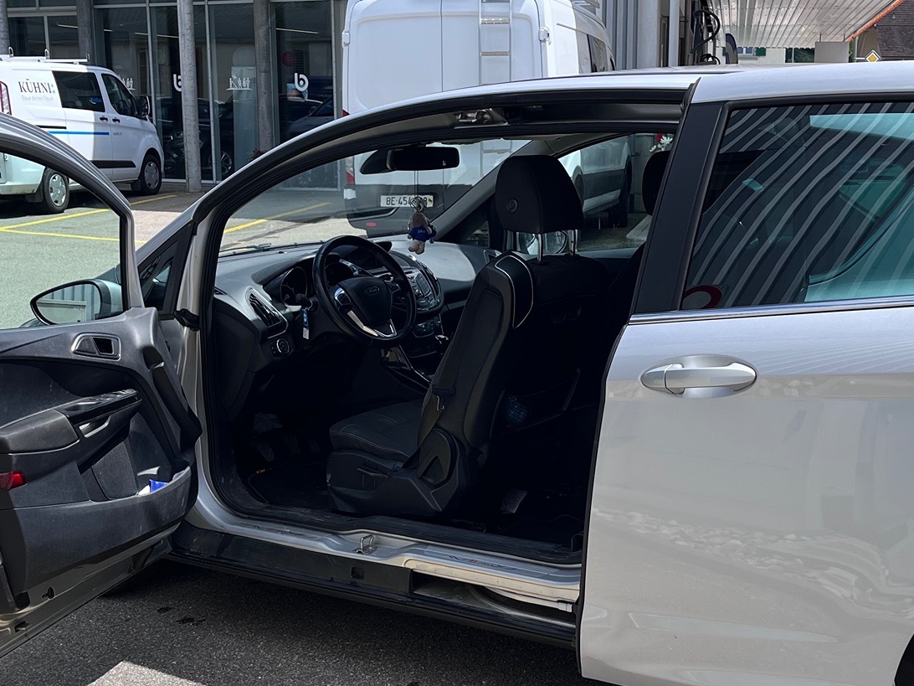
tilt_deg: -10.8
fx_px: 1267
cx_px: 547
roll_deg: -0.3
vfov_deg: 30.2
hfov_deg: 39.5
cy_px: 382
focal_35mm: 48
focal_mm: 5.1
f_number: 1.6
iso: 50
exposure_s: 1/2463
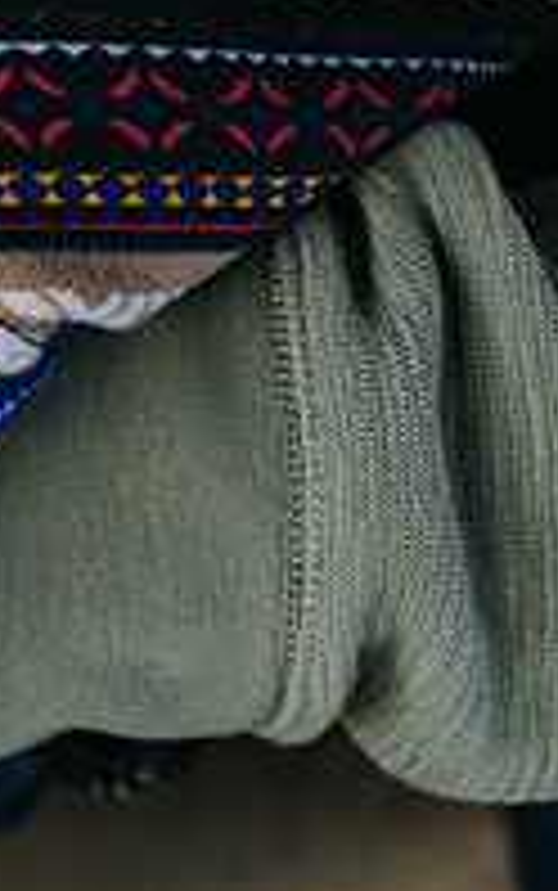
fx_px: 2697
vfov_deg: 18.6
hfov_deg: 10.7
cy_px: 724
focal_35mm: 111
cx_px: -611
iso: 500
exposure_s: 1/640
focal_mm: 35
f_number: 3.5
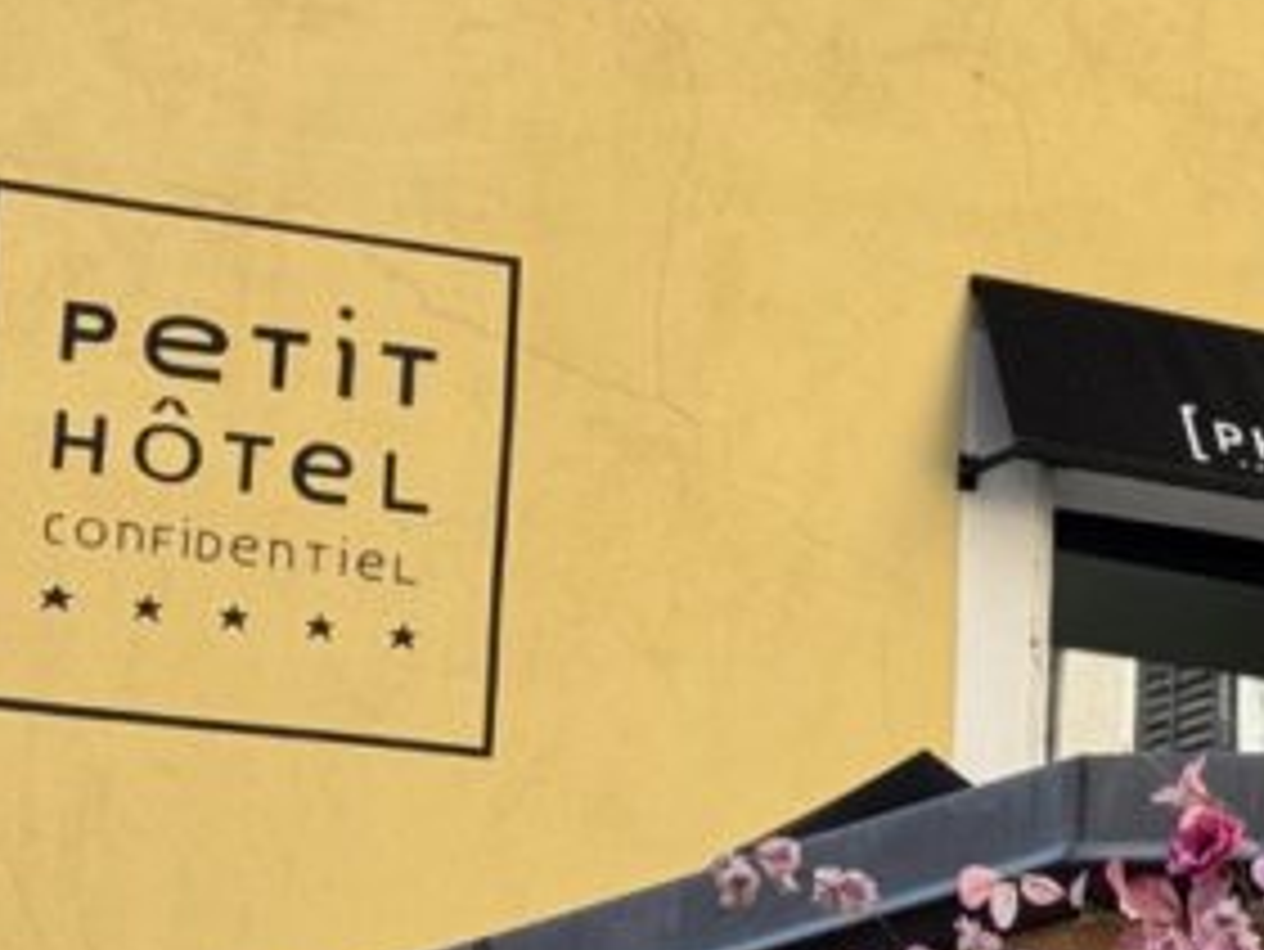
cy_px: 144
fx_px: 6393
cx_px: 1853
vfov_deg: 8.5
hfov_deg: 10.9
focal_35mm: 175
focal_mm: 6.76
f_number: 1.78
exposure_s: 1/854
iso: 64
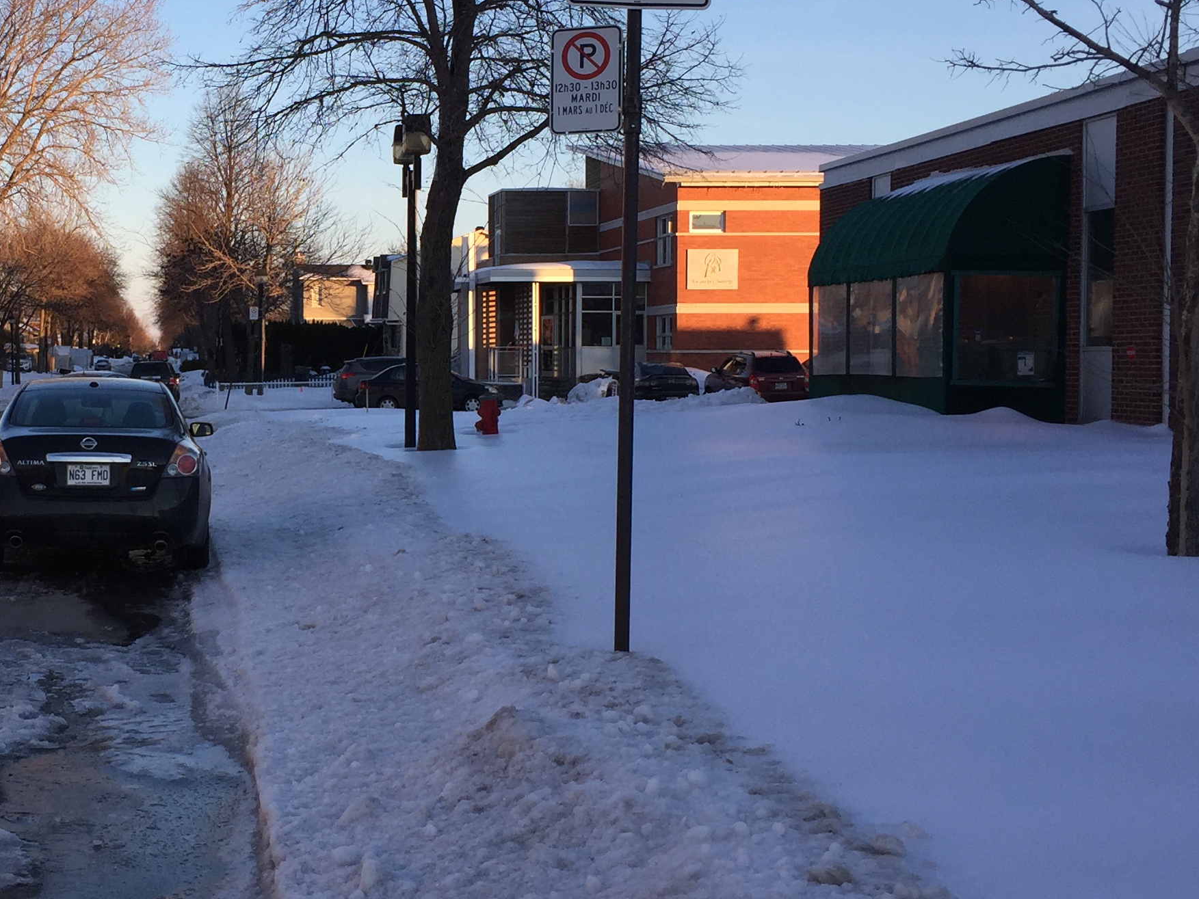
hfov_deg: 34.5
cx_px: 251
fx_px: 1871
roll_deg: +1.8
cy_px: 429
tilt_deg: +0.2
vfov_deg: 27.0
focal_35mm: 54
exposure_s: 1/618
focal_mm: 4.15
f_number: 2.2
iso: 32
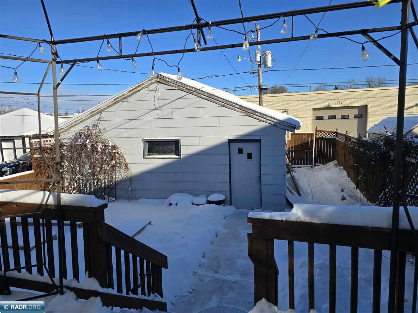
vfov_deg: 58.9
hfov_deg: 73.9
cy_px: 156
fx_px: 278
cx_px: 209
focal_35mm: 23
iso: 12
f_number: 1.7
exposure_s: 1/756
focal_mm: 6.3
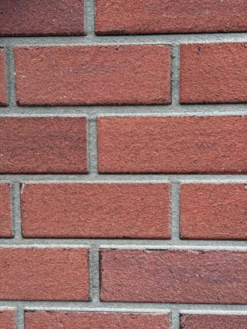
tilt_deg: -6.2
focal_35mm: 48
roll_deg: -0.1
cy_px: 164
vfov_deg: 39.6
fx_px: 456
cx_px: 124
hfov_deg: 30.3
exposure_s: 1/3378
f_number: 1.78
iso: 64
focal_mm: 6.76
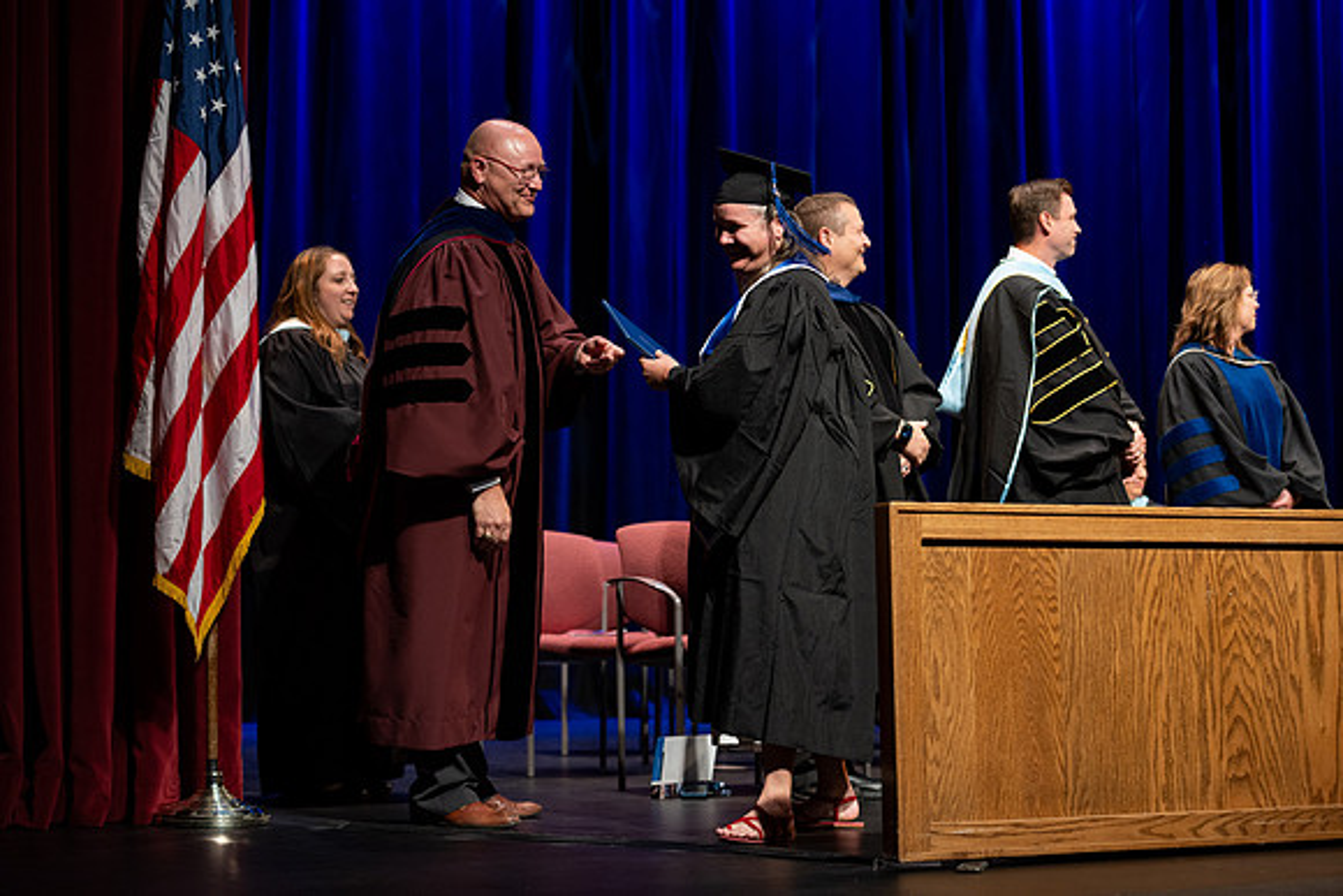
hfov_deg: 28.8
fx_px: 2612
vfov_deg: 19.5
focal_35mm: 70
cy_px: 448
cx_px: 672
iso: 640
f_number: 2.8
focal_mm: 70
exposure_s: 1/250
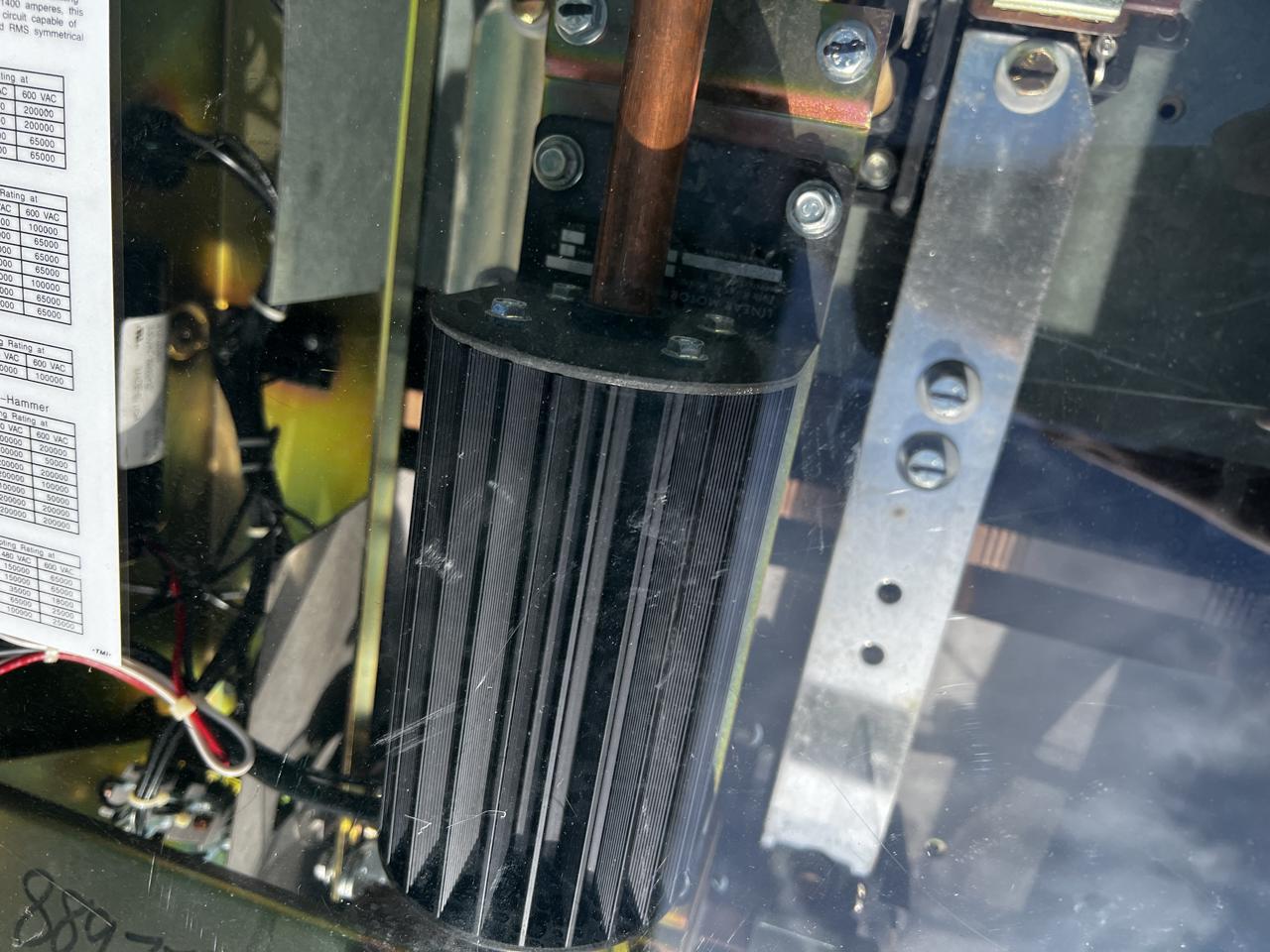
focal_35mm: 26
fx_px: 954
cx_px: 635
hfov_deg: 67.3
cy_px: 476
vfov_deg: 53.1
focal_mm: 5.7
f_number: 1.5
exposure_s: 1/1645
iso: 50
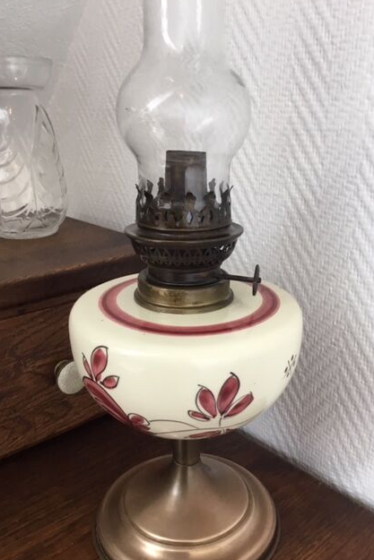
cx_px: 204
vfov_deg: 57.2
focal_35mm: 33
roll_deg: +0.5
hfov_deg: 40.0
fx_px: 514
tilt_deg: -20.0
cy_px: 278
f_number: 2.4
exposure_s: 1/33
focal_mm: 3.3
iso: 64
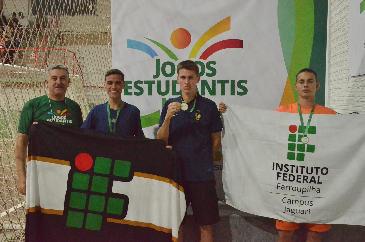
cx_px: 182
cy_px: 121
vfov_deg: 31.8
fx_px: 425
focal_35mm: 42
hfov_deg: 46.5
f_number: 5.6
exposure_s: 1/320
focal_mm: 28
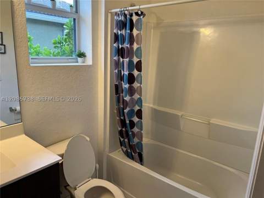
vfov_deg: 53.1
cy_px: 99
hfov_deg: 67.3
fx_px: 198
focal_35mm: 26
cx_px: 132
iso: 64
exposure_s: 1/120
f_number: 1.5
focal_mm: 5.7
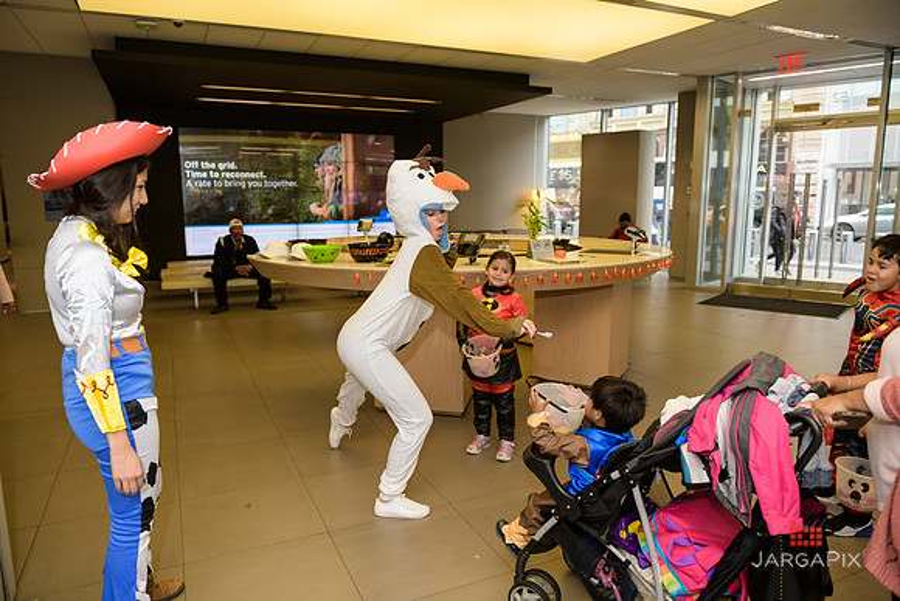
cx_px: 450
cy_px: 300
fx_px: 600
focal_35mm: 24
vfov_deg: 53.2
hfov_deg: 73.7
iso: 800
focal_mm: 24
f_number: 3.2
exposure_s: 1/200
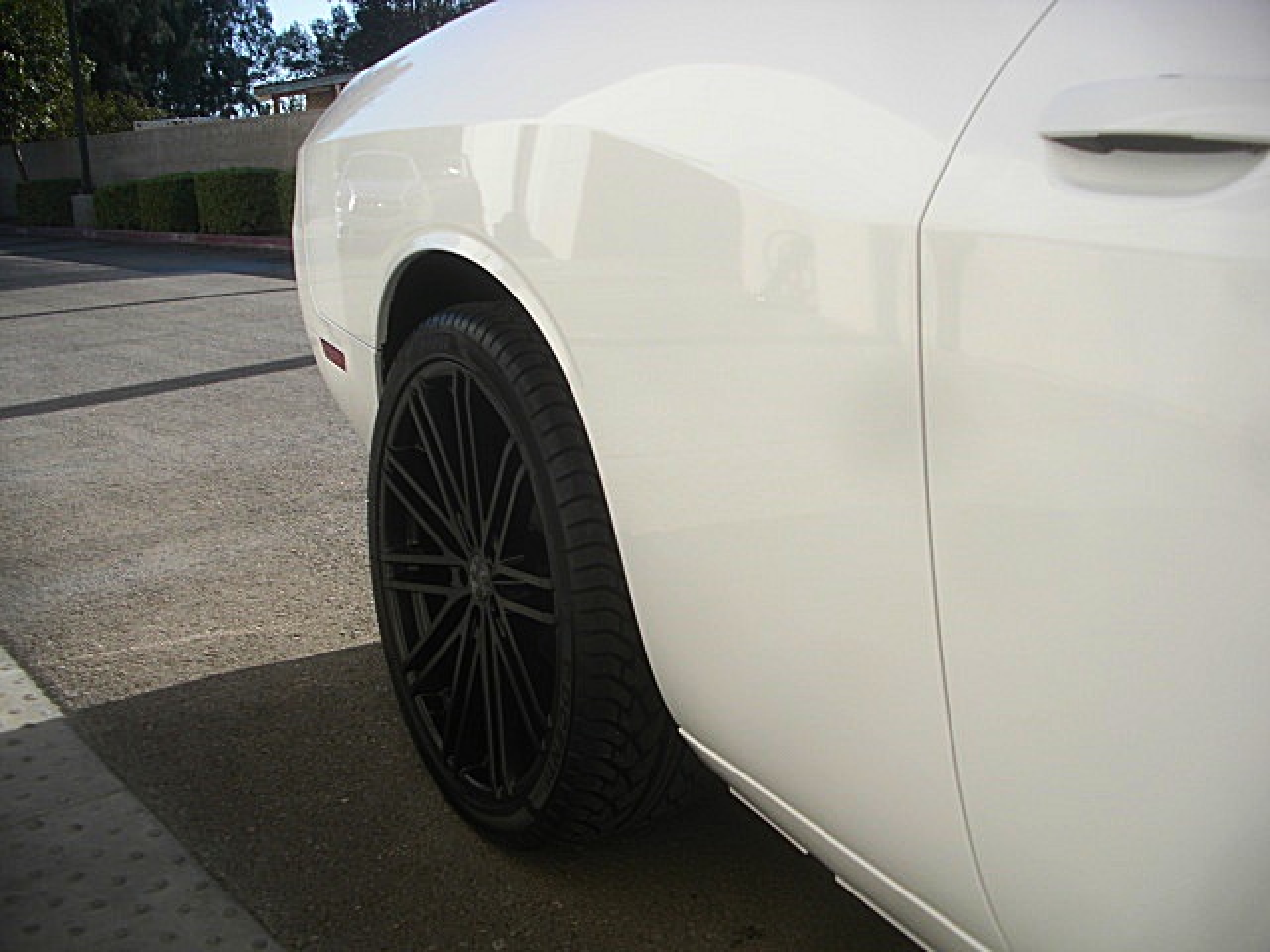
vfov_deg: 39.7
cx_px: 635
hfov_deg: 51.4
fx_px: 1321
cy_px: 476
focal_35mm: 36
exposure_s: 1/640
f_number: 2.8
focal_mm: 6.3
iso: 50
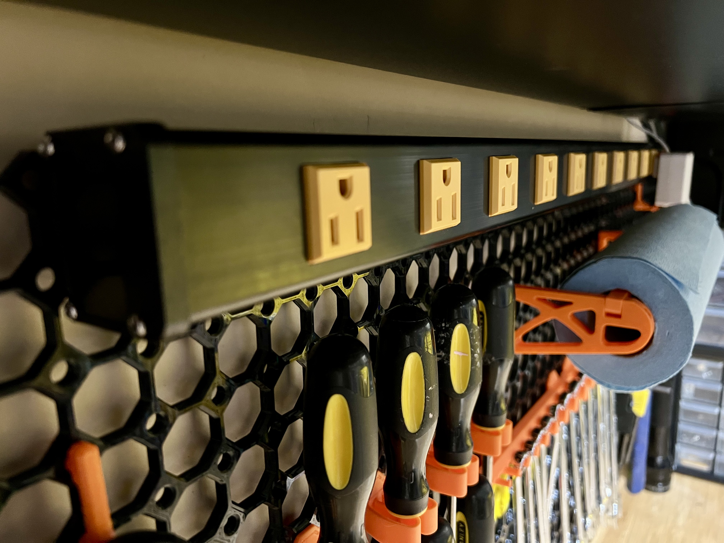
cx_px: 362
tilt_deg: -12.8
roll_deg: +2.3
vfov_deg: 53.1
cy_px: 272
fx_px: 544
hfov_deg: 67.3
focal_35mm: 26
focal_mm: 5.7
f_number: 1.5
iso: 800
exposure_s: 1/30
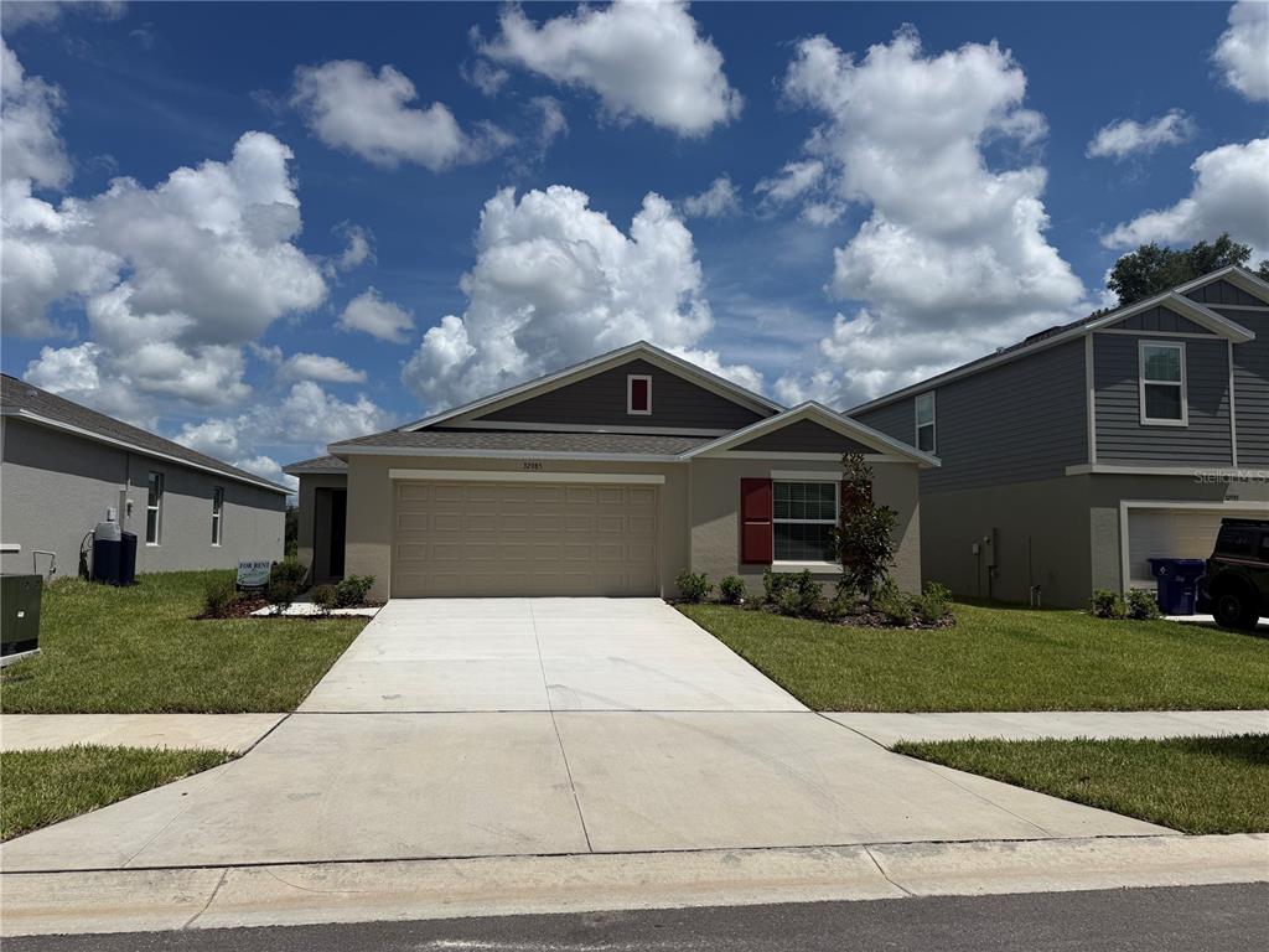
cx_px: 634
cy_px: 476
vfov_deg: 56.8
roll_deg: -0.6
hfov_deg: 71.6
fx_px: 880
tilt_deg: +4.6
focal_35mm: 24
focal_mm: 6.76
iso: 80
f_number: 1.78
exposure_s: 1/14286
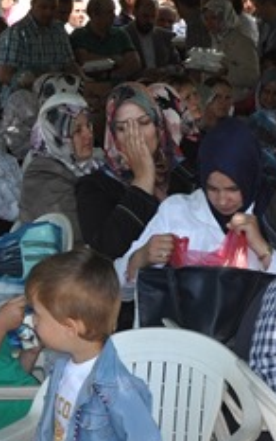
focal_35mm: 151
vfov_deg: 13.8
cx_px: -157
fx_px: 1814
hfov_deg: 8.5
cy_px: 146
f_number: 9
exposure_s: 1/200
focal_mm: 30
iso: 200
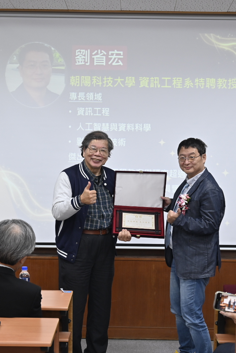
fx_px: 757
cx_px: 131
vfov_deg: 26.3
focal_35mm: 77
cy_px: 173
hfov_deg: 17.7
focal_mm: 50
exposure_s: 1/80
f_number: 5.6
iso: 1000
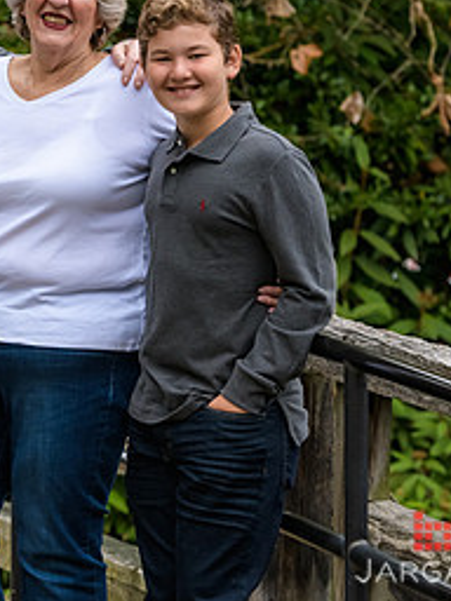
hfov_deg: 6.1
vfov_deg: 8.1
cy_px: 180
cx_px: -101
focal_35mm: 244
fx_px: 4239
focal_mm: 112
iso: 1000
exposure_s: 1/400
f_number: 5.6
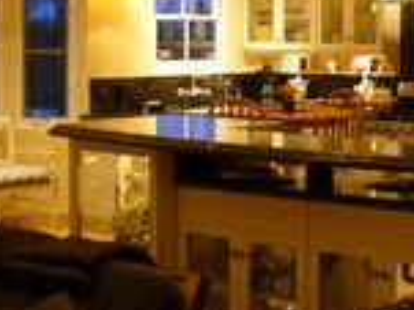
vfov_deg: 16.1
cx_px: 310
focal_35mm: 90
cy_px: 5
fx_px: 1076
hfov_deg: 21.6
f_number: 2.8
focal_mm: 6.1
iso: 200
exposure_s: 1/8
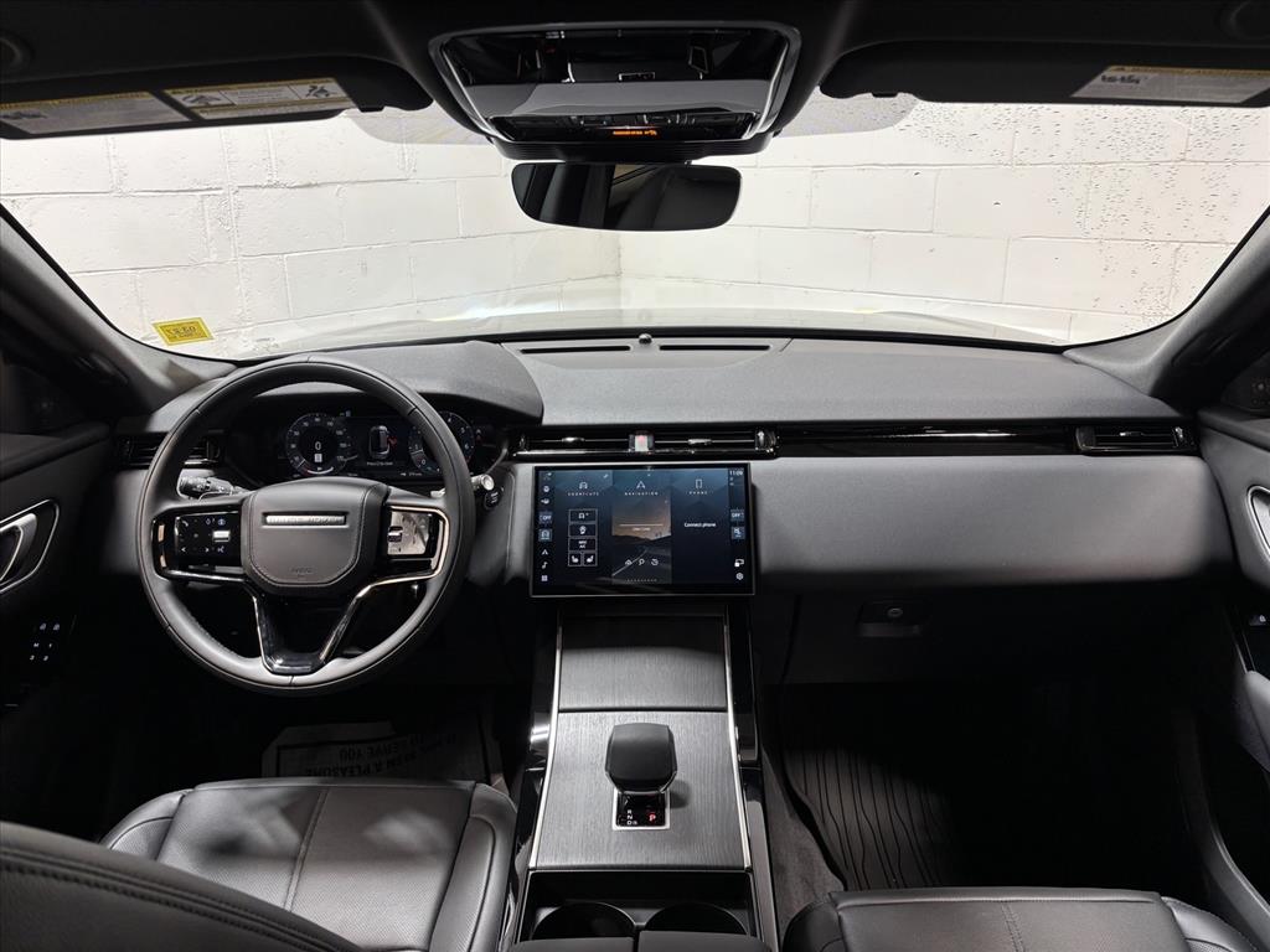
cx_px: 635
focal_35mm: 26
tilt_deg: -19.1
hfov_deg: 67.3
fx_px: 954
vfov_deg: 53.1
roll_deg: +1.1
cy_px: 476
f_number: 1.6
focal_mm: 5.96
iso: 64
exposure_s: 1/100
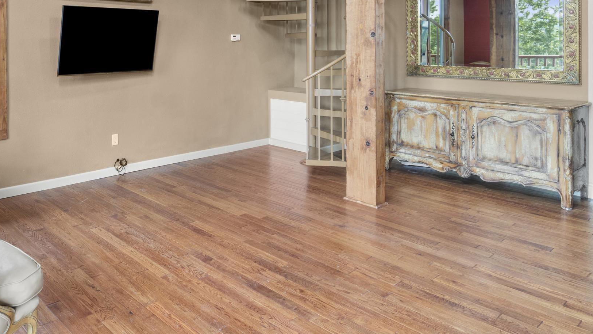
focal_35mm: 29
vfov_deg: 38.0
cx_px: 143
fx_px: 456
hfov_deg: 62.0
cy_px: 45
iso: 250
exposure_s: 1/2
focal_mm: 12
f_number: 9
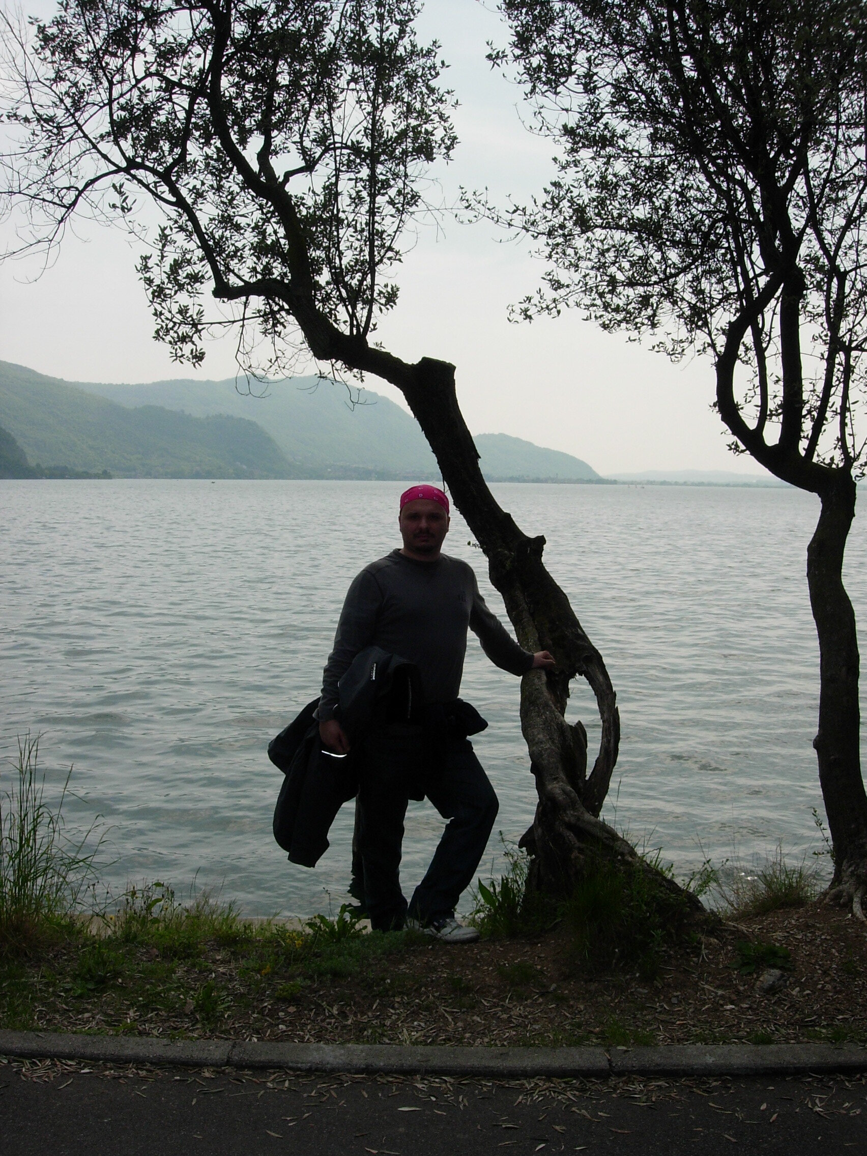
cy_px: 578
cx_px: 434
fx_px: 1269
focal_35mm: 38
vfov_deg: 49.0
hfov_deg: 37.7
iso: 79
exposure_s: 1/886
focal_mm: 7.8
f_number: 4.8
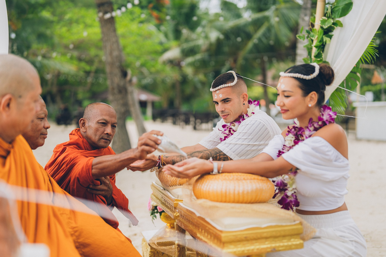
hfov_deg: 39.6
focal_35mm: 50
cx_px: 193
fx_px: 536
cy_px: 128
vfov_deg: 27.0
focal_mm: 50
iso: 125
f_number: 1.6
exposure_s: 1/500
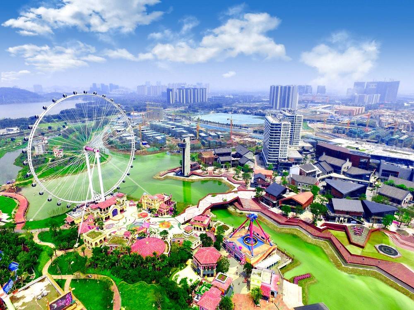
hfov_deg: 81.7
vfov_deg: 66.0
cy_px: 155
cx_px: 207
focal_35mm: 20
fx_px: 239
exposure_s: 1/1403
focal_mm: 3.61
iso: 100
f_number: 2.8
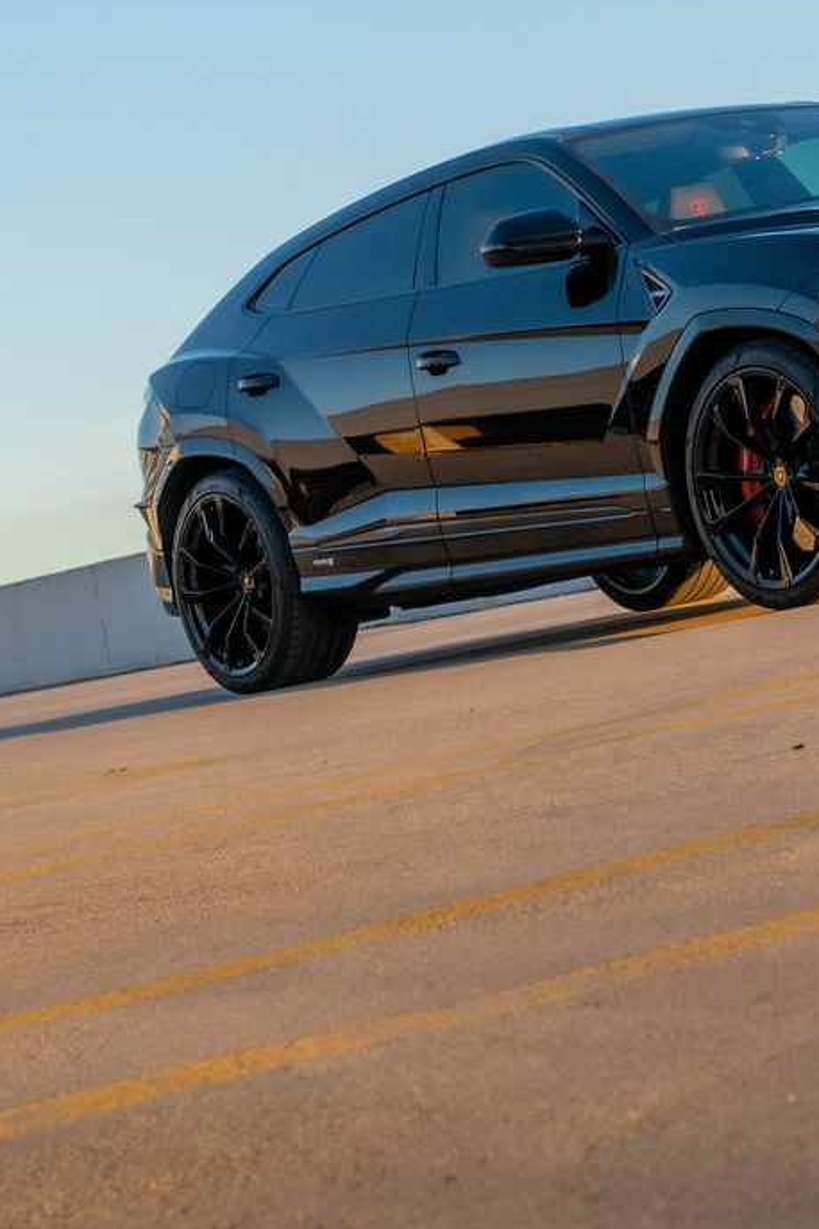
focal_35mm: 114
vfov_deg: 17.7
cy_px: 118
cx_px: 799
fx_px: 3890
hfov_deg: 11.9
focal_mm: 34
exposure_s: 1/250
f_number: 10
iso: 400
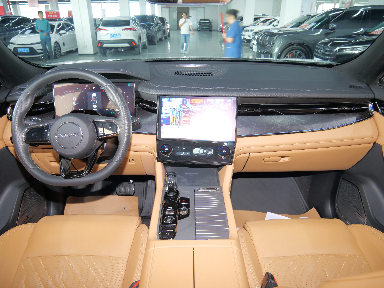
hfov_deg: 71.6
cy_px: 144
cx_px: 192
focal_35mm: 24
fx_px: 266
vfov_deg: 56.8
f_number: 3.5
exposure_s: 1/15
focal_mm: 12
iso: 800
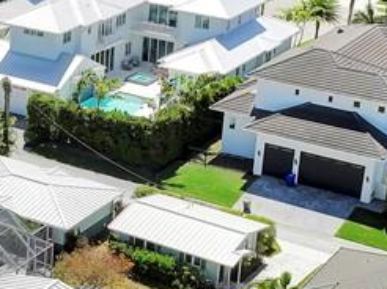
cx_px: -49
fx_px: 1117
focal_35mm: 100
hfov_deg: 18.8
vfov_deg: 14.8
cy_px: 148
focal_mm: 12.3
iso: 100
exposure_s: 1/640
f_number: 5.6
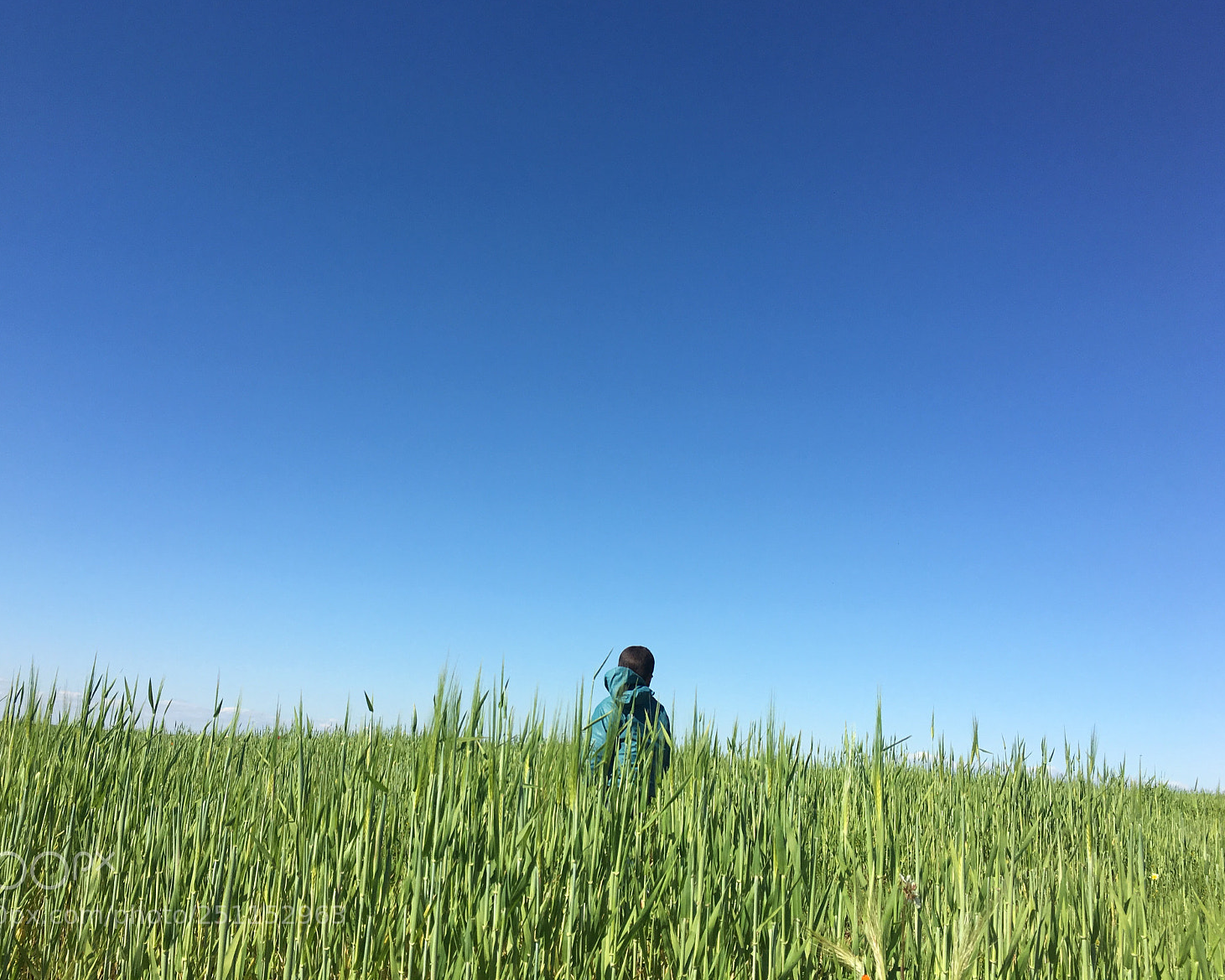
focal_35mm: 31
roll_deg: -5.6
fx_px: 1124
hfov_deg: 57.1
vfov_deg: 47.1
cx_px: 578
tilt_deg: +16.5
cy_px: 478
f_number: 2.2
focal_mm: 4.15
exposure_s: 1/2024
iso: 25
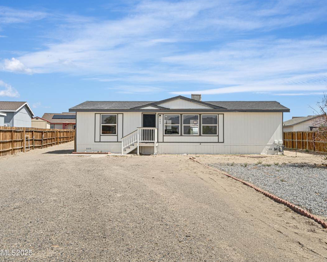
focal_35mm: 31
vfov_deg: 47.1
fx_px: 300
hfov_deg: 57.0
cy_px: 131
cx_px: 184
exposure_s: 1/60
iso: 200
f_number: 10
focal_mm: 18
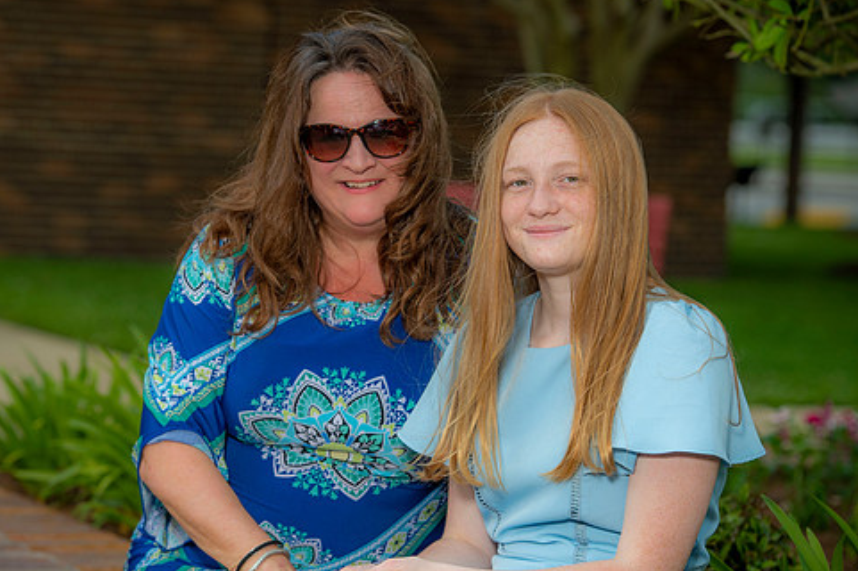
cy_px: 293
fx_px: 3501
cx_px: 369
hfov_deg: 14.0
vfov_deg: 9.3
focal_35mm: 147
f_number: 5
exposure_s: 1/250
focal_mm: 122
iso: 80
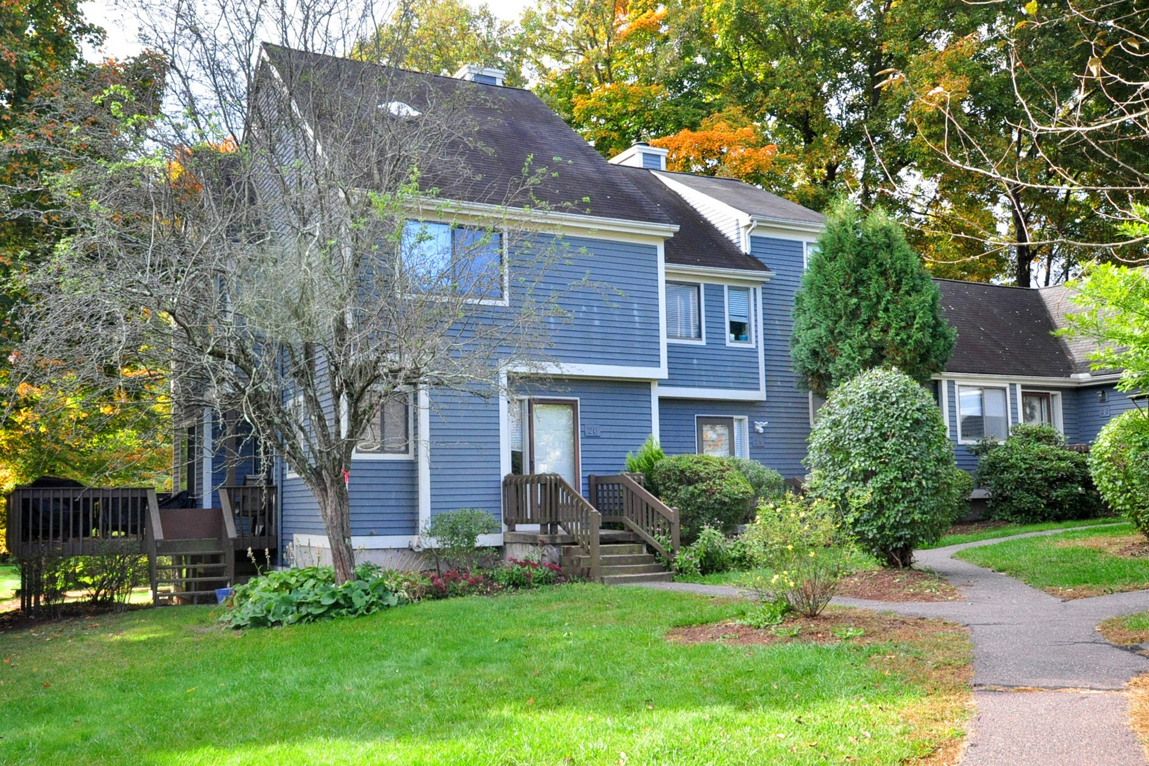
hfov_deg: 60.3
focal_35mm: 31
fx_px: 989
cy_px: 381
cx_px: 576
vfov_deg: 42.3
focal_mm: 20
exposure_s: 1/250
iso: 800
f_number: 8
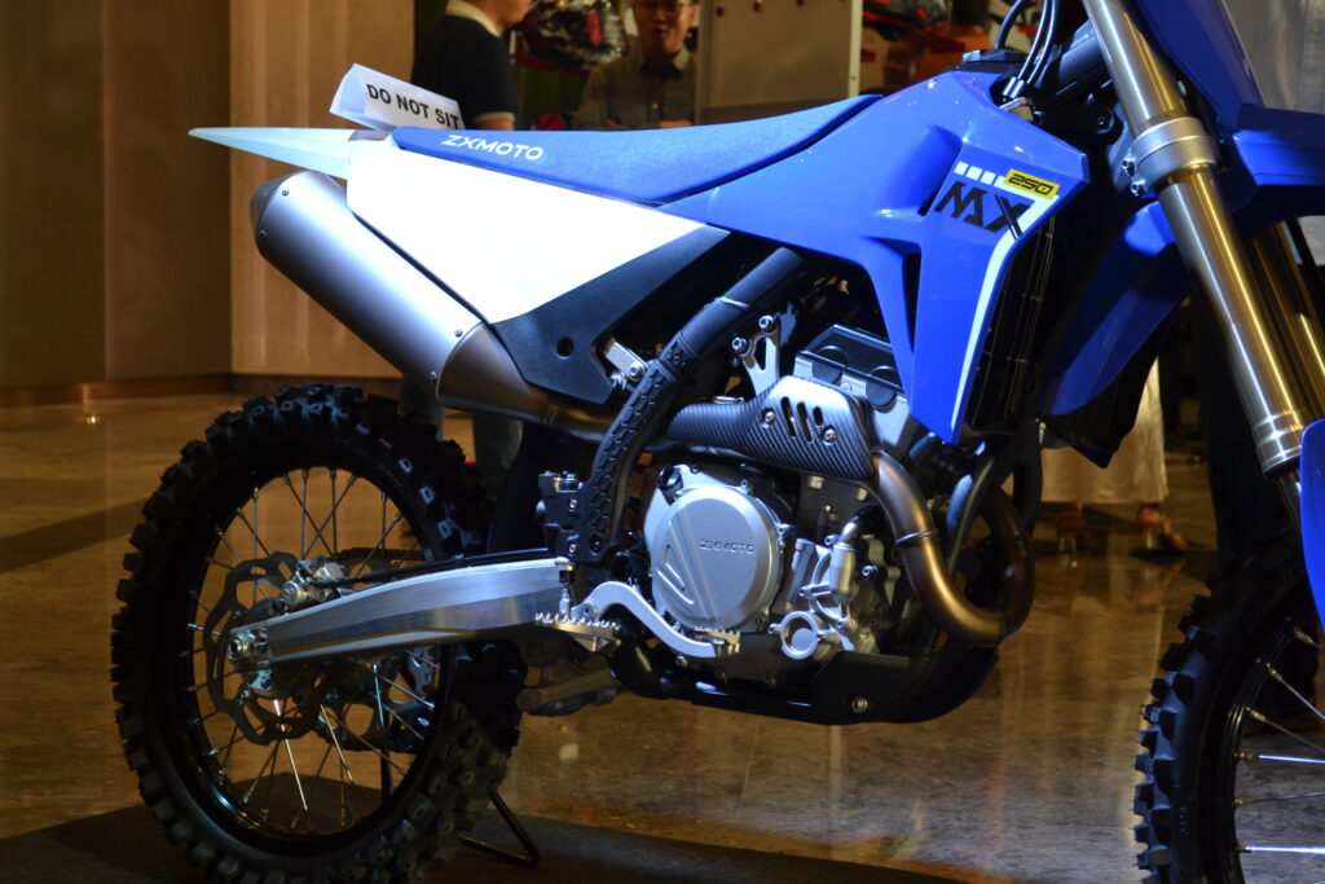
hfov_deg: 29.9
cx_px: 662
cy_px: 442
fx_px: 2485
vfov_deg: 20.2
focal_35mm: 68
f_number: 5.3
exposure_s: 1/40
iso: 400
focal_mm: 45
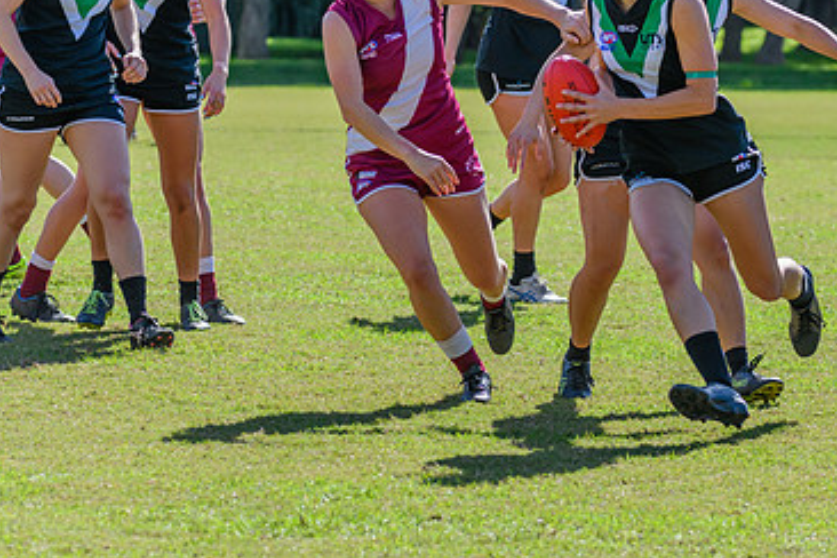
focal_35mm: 322
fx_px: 7486
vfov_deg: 4.3
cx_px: 628
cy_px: 233
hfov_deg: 6.4
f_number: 7.1
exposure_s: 1/1250
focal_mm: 170
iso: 800
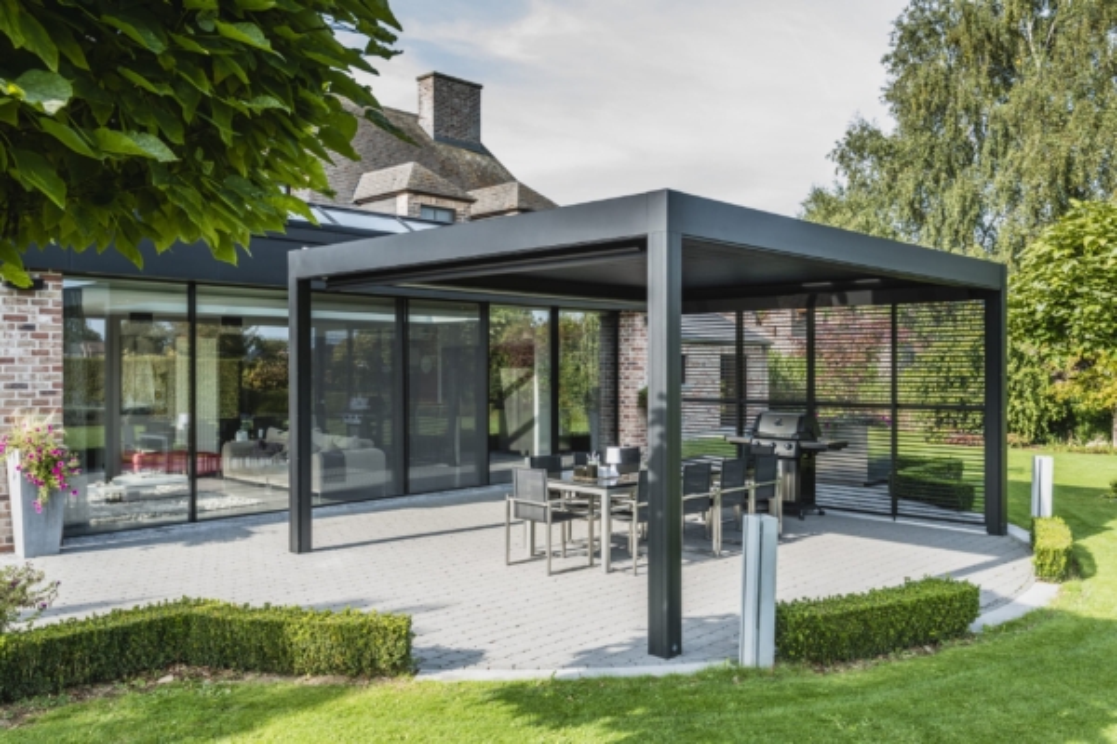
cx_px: 558
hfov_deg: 61.9
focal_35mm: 30
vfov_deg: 43.6
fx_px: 931
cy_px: 372
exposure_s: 1/30
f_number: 11
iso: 100
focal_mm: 30
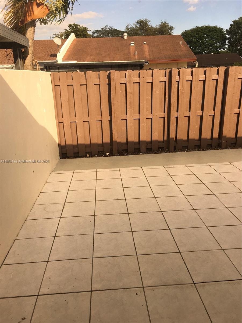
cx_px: 121
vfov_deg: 61.7
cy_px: 162
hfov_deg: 48.2
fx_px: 270
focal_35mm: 29
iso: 25
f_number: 2.2
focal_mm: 4.15
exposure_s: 1/250
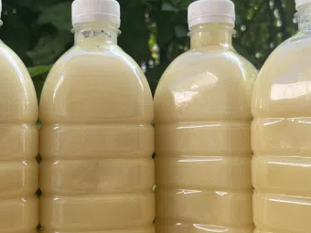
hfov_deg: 38.9
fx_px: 440
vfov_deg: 29.7
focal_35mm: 49
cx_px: 163
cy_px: 120
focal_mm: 5.1
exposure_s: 1/504
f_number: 1.6
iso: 50
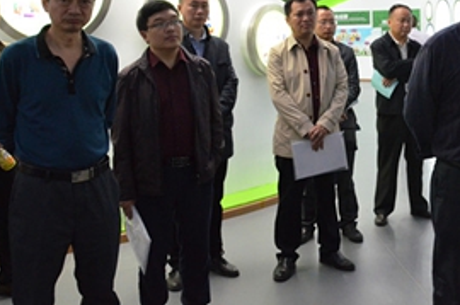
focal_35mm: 50
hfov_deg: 37.3
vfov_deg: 26.1
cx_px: 405
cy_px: 37
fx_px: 638
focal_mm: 18
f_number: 5.6
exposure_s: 1/125
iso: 3200
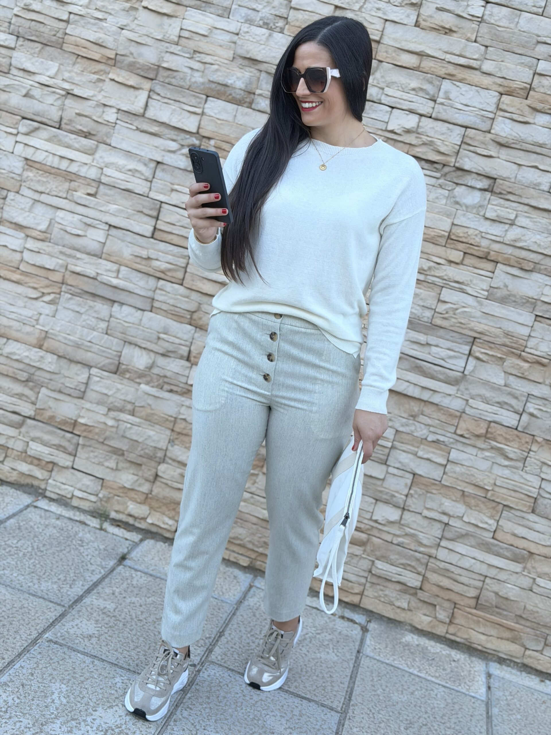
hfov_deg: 30.3
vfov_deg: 39.7
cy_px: 368
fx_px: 1019
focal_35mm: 48
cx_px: 276
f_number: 1.78
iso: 64
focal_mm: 6.76
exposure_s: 1/490
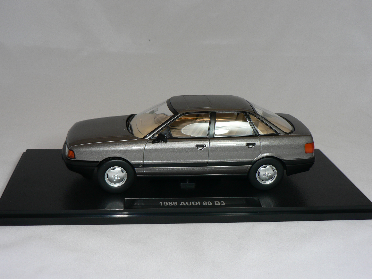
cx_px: 186
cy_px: 140
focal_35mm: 50
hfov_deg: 38.2
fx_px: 537
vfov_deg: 29.1
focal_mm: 8.3
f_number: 2.8
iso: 80
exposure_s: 1/60
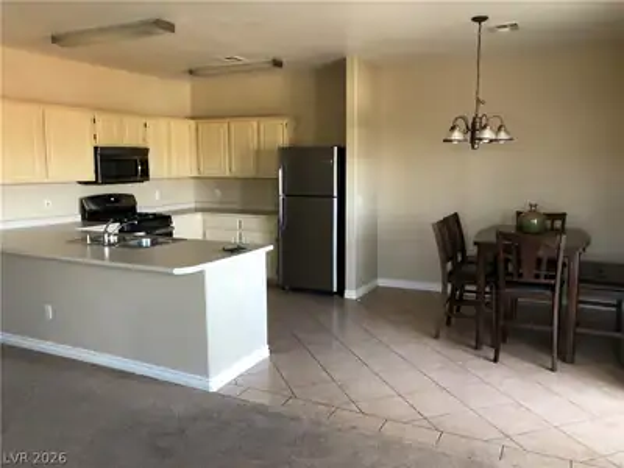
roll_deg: +0.2
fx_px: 505
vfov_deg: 49.7
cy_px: 234
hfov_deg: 63.4
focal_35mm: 28
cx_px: 312
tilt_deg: -6.5
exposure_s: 1/15
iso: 50
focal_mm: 3.99
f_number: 1.8
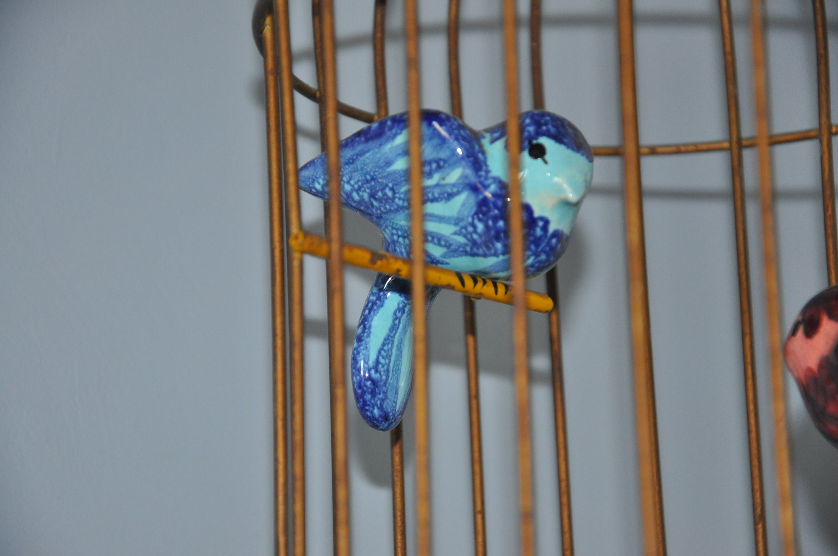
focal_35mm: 158
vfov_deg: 8.7
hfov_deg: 13.1
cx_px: 419
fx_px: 3662
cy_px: 278
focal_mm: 105
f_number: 5.6
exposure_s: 1/60
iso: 800
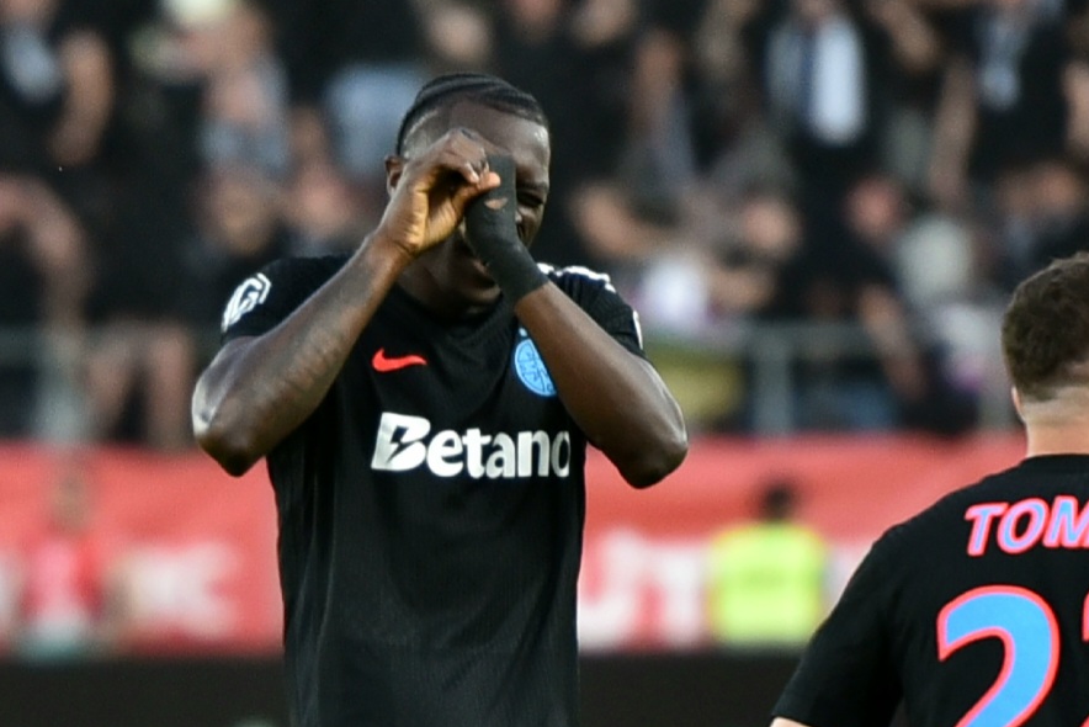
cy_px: 371
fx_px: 7322
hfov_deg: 8.5
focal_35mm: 242
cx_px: 452
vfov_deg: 5.7
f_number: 2.8
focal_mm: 200
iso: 800
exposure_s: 1/833
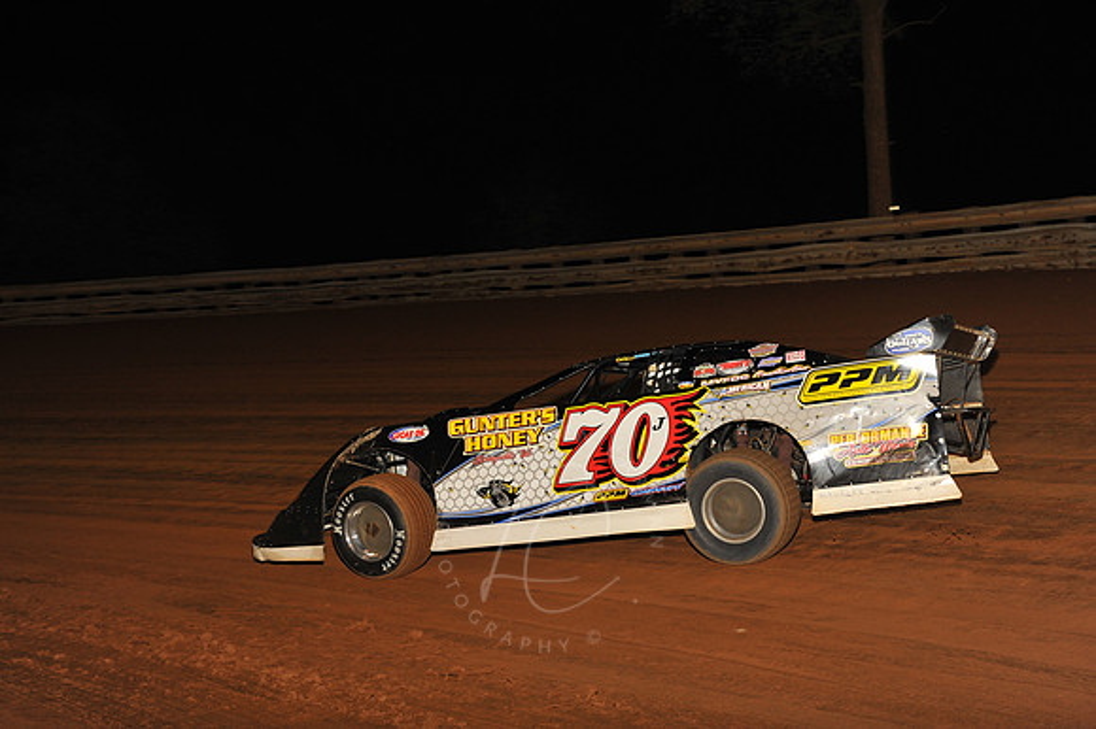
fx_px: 1826
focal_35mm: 60
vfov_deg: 22.6
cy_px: 364
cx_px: 548
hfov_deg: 33.4
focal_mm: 60
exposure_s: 1/320
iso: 800
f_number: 7.1
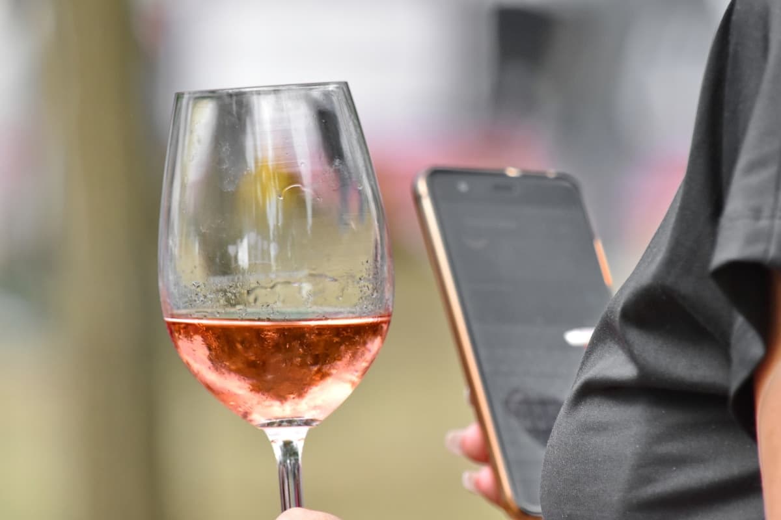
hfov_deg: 4.6
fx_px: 9762
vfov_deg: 3.1
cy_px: 260
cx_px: 390
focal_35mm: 450
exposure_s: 1/500
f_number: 9
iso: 800
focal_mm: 300
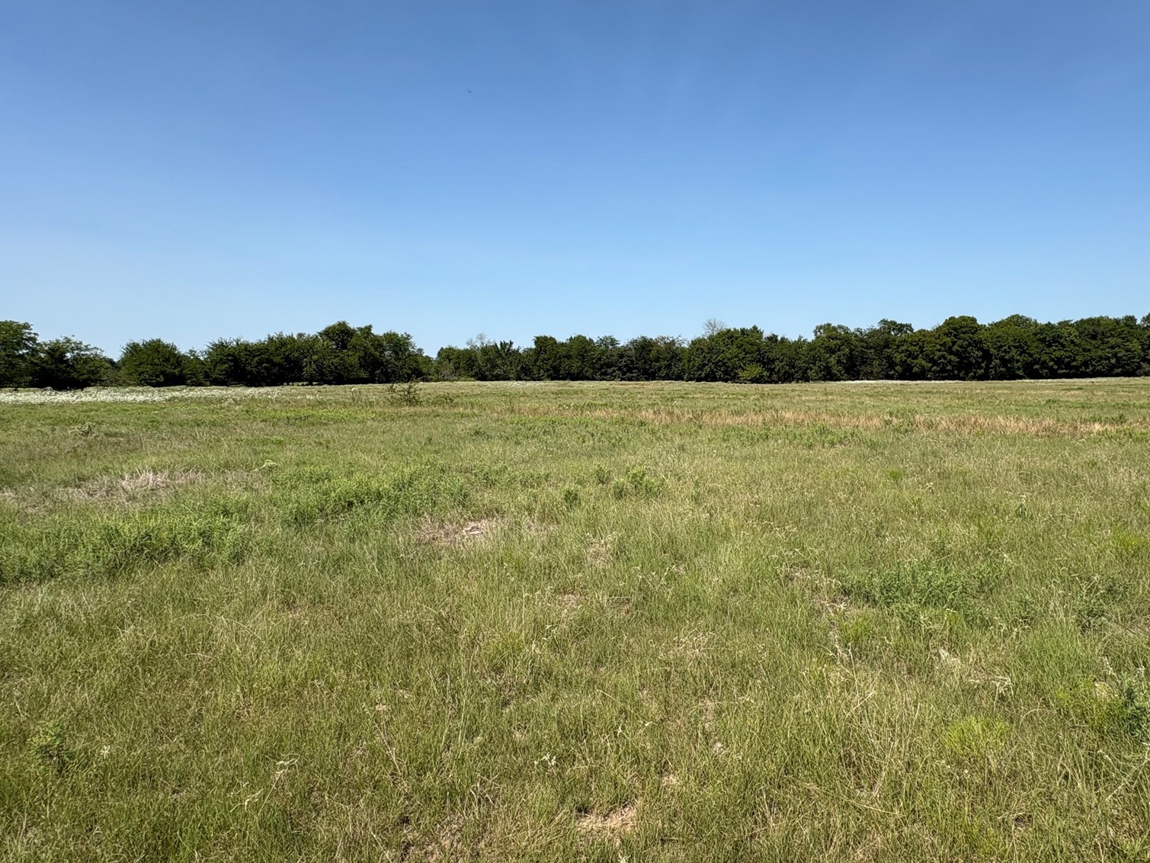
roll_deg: -1.9
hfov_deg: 84.1
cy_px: 423
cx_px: 661
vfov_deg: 68.7
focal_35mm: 19
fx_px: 631
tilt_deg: -5.0
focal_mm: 2.22
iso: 40
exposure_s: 1/2028
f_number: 2.2
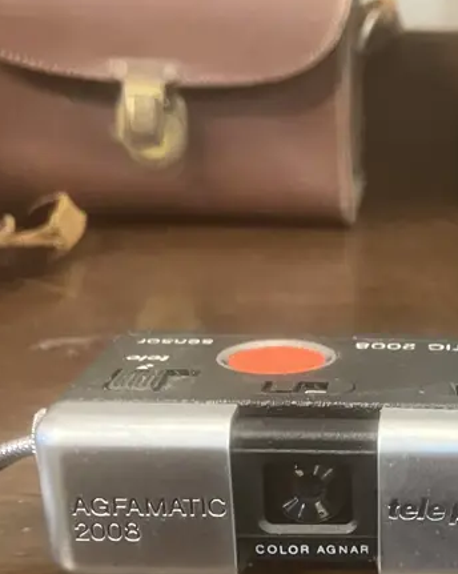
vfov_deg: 28.4
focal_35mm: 65
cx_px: 474
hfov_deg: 22.4
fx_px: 1103
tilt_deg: -21.6
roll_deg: -0.7
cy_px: 482
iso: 320
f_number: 1.8
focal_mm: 3.99
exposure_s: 1/25
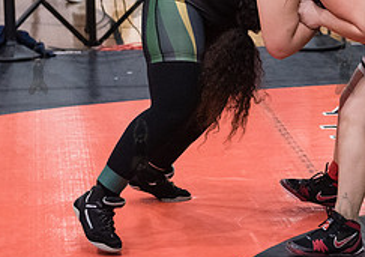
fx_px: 1815
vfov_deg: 8.1
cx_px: 285
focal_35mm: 176
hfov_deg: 11.4
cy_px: 43
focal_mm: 66
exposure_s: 1/500
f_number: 3.2
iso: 8000
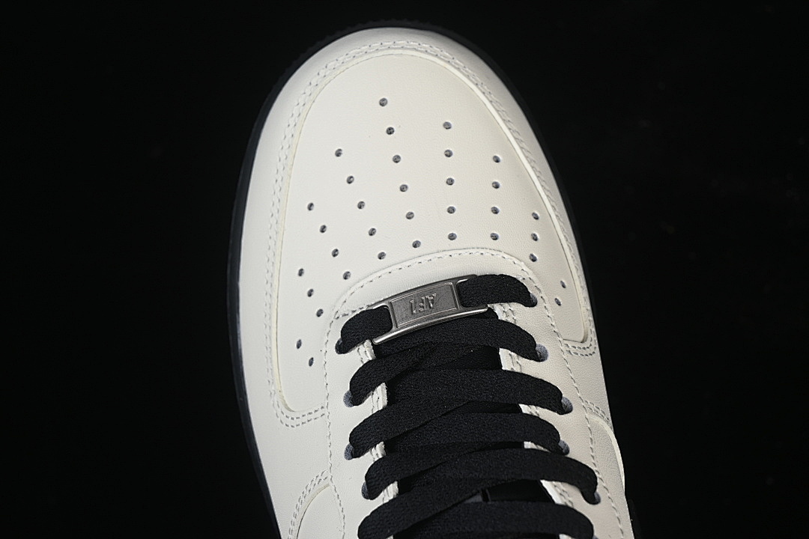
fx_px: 1685
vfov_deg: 18.2
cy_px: 270
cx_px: 404
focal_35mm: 75
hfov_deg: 27.0
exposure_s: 1/80
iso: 160
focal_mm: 50
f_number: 7.1
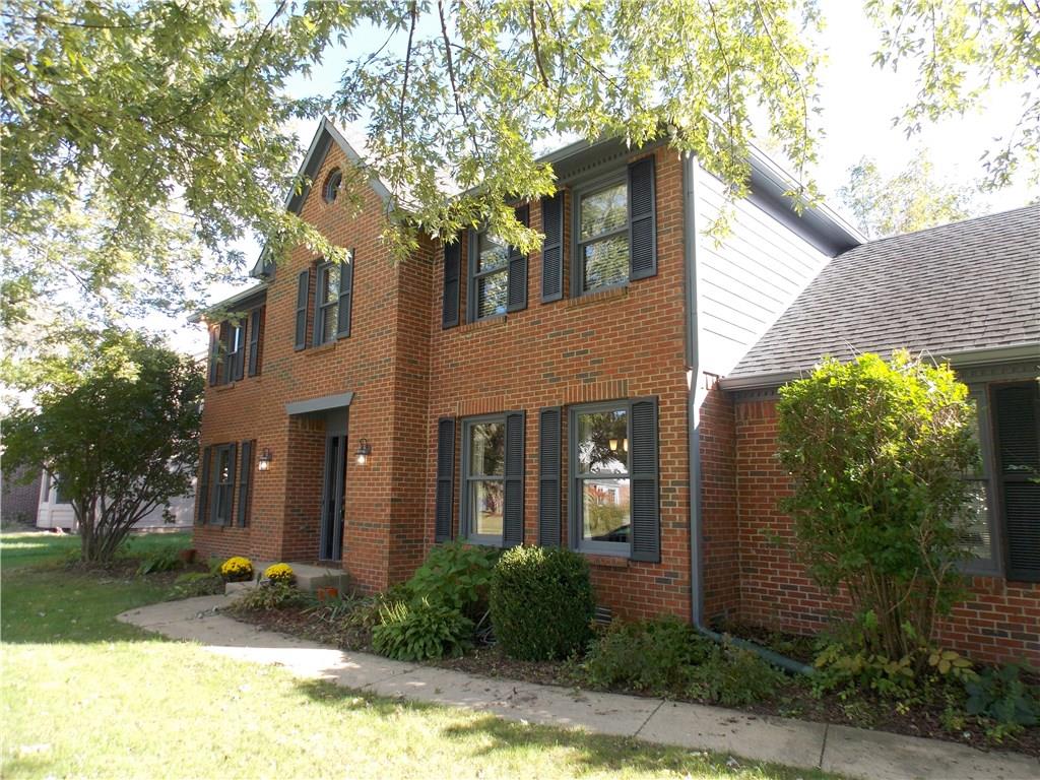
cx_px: 520
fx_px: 691
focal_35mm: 23
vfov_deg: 58.9
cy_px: 390
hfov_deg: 73.9
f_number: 3.1
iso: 80
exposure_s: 1/125
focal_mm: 4
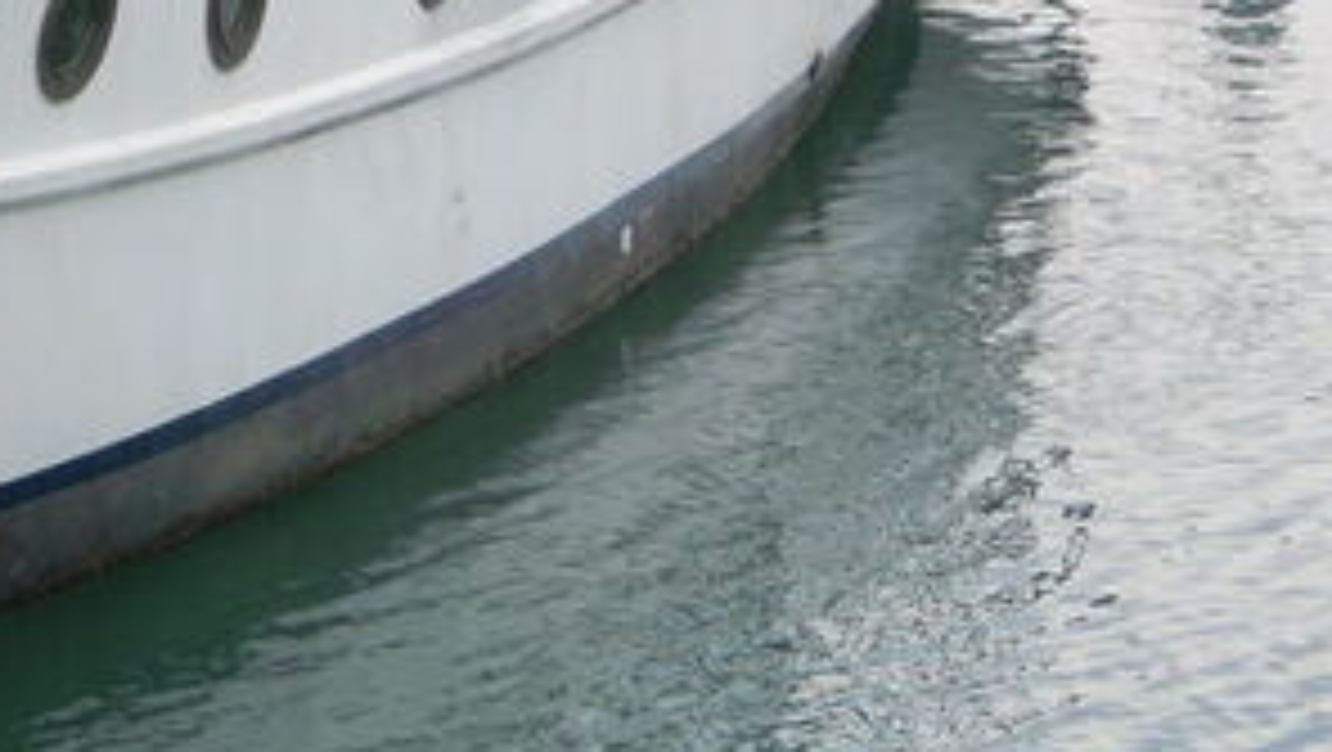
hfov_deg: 7.9
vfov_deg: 4.5
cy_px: -234
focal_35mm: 272
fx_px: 9614
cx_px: -238
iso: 100
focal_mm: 15.5
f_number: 4.9
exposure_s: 1/250
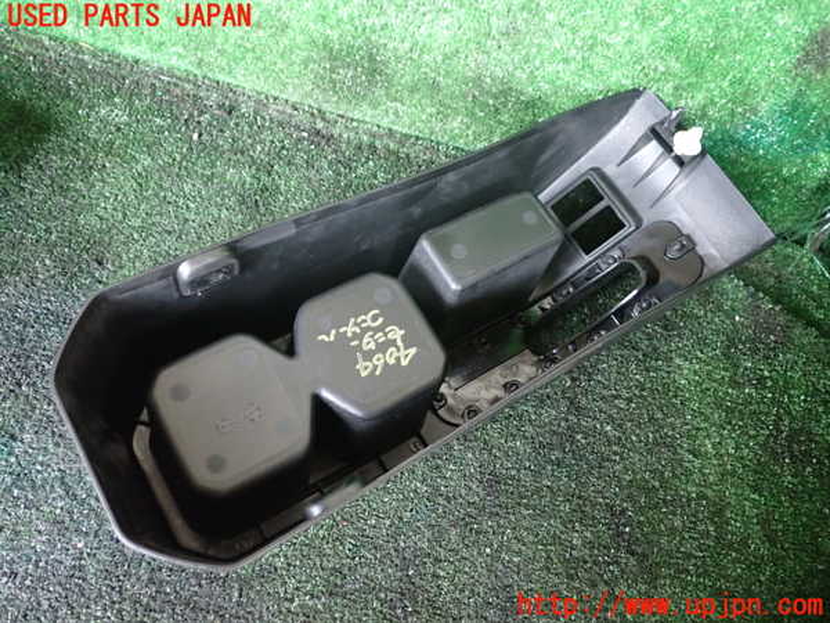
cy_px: 312
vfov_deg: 46.8
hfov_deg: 60.0
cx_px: 415
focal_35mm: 30
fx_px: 719
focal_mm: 5.4
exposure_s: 1/25
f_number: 2.3
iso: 800
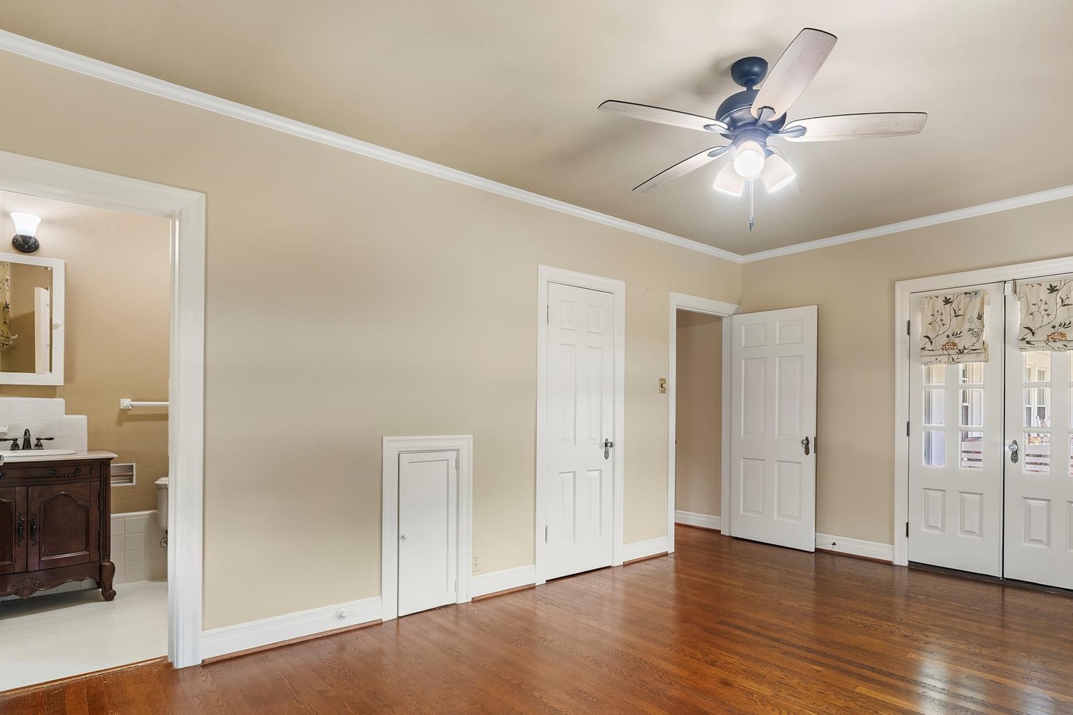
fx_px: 566
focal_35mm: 19
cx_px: 623
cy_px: 408
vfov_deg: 64.2
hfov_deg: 86.2
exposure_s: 1/1.67
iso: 400
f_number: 8
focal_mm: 16
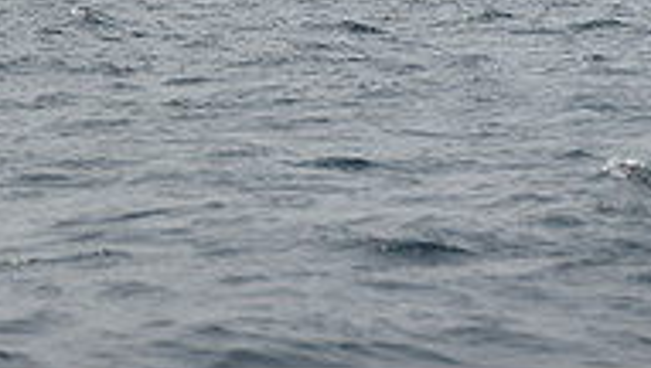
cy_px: -610
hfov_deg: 3.9
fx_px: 9610
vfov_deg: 2.2
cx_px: 29
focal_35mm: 556
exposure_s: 1/3200
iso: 250
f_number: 5.6
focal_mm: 175
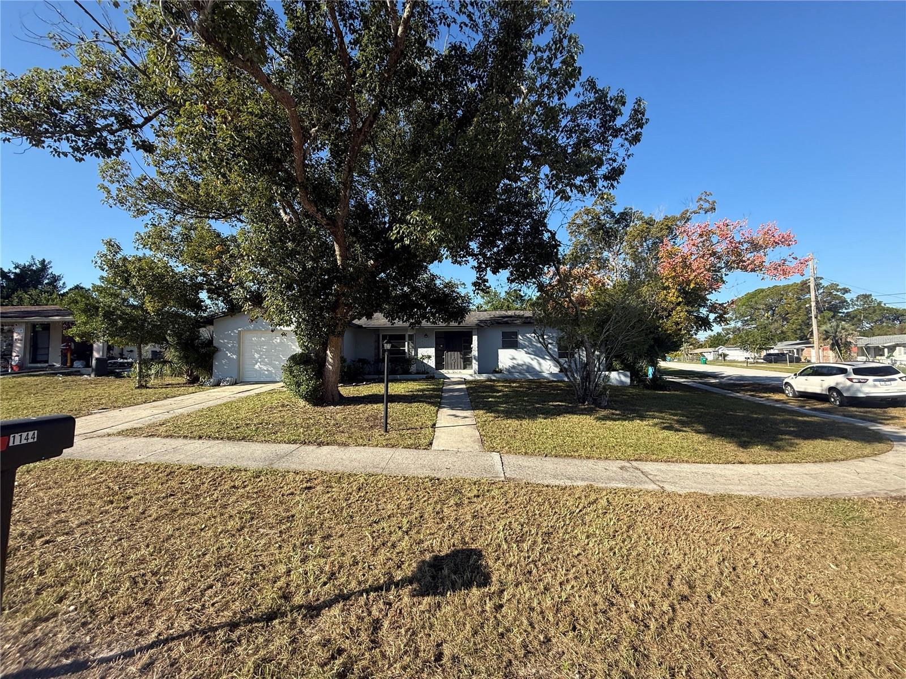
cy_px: 340
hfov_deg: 102.1
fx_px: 366
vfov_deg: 85.7
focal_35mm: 14
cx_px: 453
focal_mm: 2.22
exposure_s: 1/830
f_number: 2.2
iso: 50
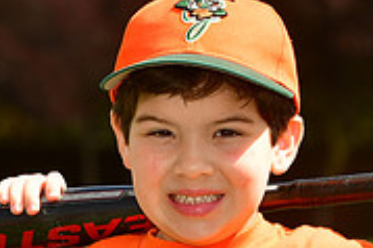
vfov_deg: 2.8
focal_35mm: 496
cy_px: 355
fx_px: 5134
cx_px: 290
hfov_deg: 4.2
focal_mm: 102
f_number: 5
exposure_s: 1/800
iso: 200
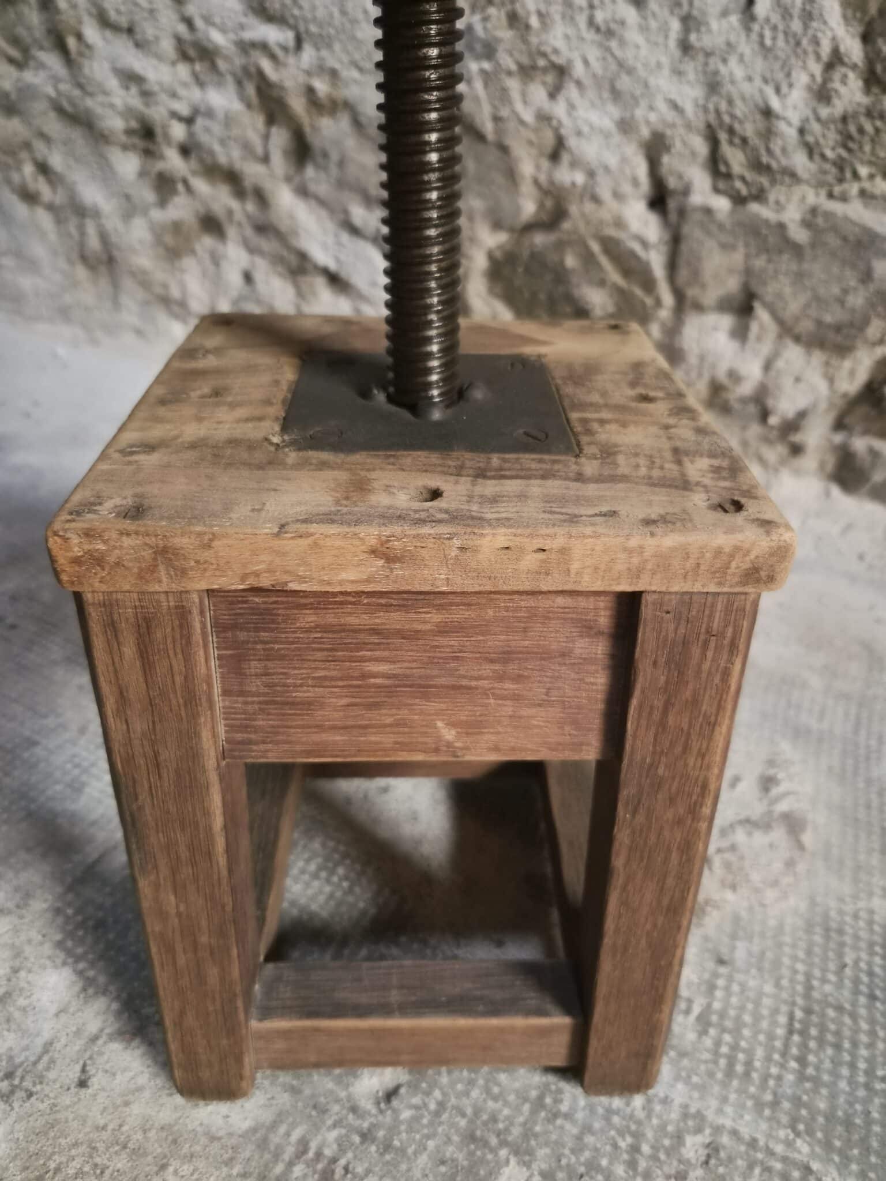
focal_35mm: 23
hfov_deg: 58.9
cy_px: 590
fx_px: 785
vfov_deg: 73.9
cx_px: 443
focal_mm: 5.4
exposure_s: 1/100
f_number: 1.8
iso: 2000
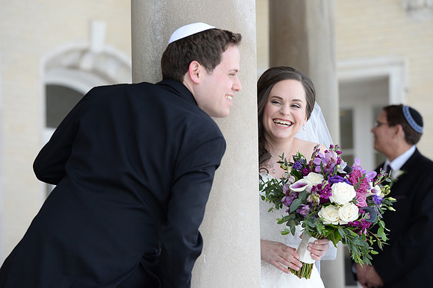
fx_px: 2164
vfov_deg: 7.6
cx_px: 216
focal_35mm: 180
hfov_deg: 11.4
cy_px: 144
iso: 500
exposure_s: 1/400
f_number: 5.6
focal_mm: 180
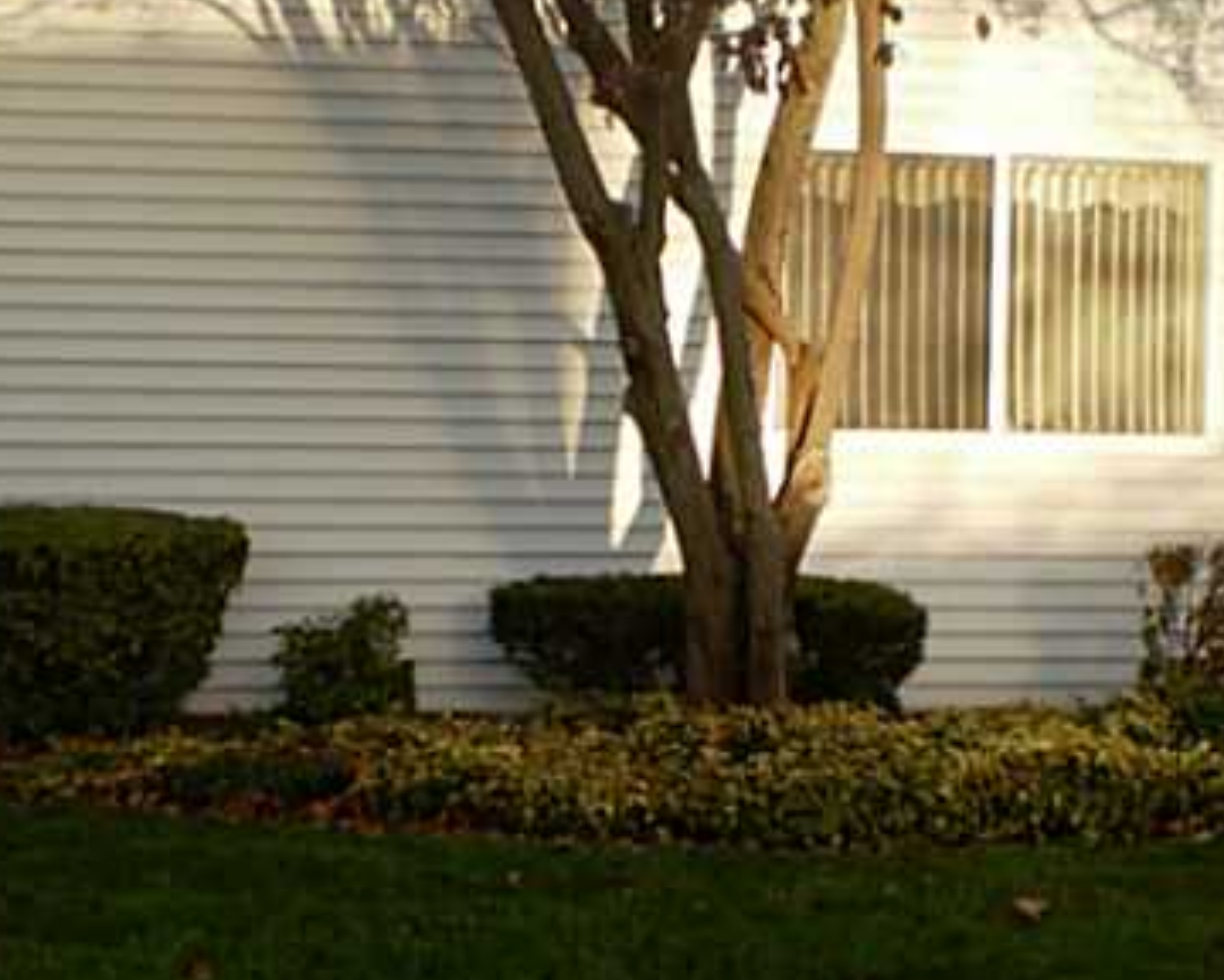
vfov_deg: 19.7
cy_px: 439
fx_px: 2826
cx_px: 660
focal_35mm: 78
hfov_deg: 24.4
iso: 64
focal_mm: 6.3
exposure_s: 1/320
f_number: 3.1
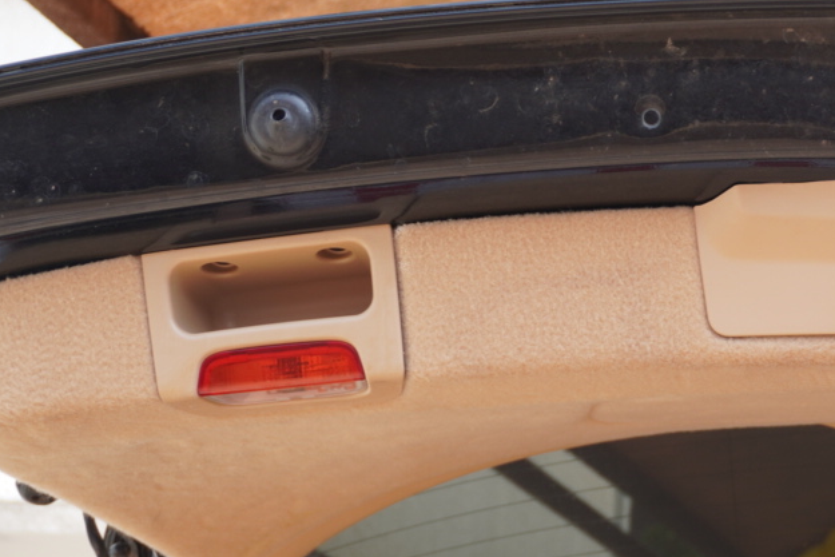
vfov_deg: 11.4
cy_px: 373
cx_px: 1025
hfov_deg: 16.3
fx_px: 2791
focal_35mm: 120
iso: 100
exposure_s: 1/125
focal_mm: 31
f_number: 5
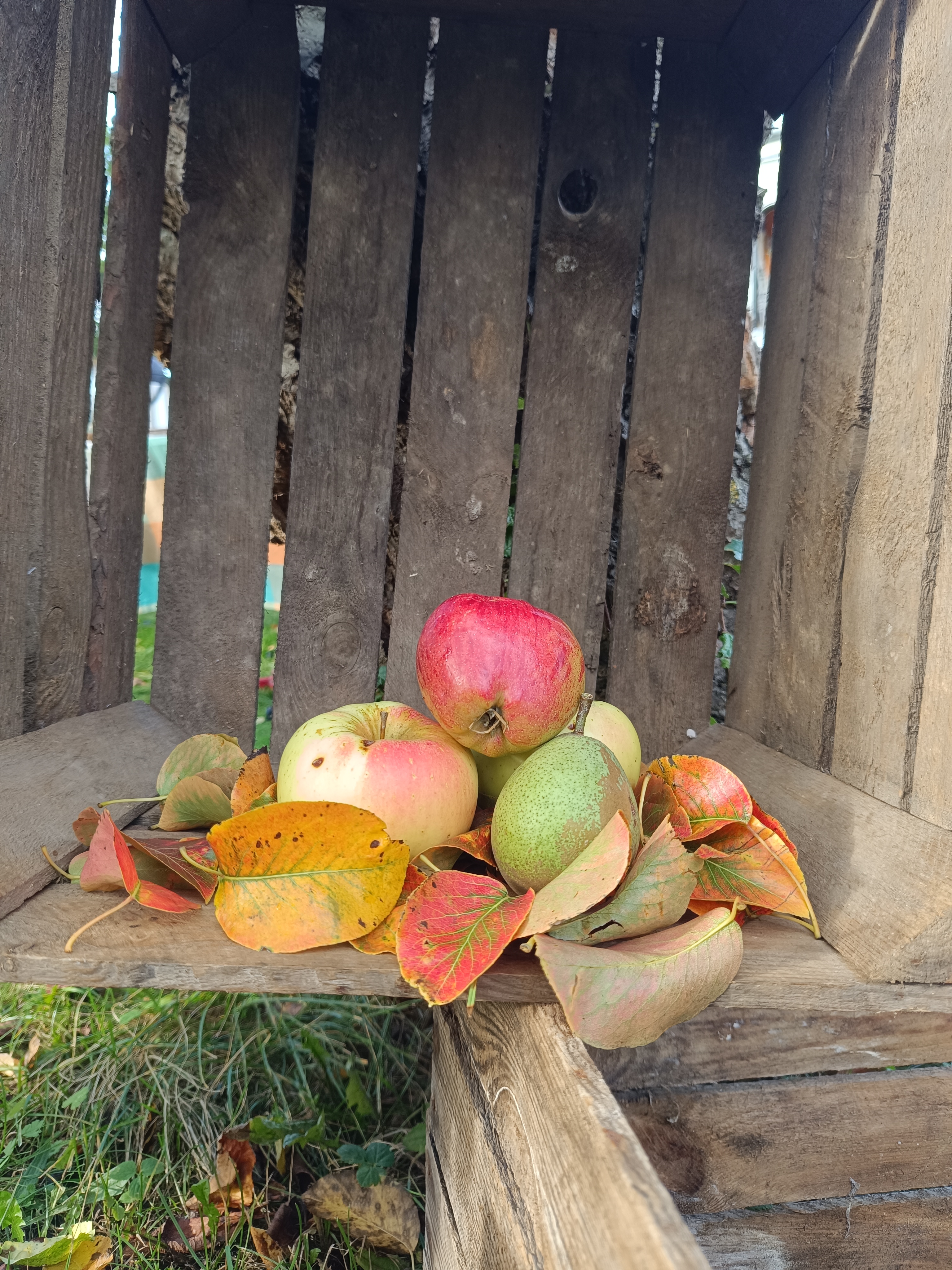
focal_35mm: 24
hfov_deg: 56.8
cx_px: 476
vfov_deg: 71.6
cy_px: 635
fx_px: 880
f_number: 1.88
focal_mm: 5.59
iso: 104
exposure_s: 1/101
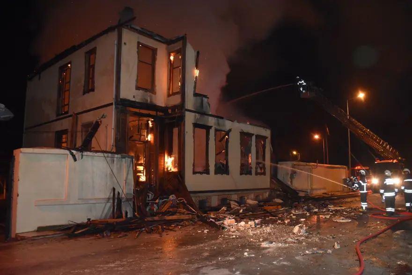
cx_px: 206
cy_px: 138
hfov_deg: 67.3
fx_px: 309
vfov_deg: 48.0
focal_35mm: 27
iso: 2500
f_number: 3.5
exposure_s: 1/60
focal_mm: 18
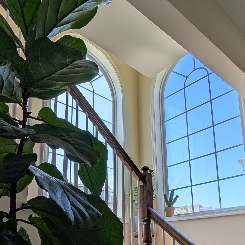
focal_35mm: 30
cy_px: 201
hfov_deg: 53.9
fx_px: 240
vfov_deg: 50.3
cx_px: 109
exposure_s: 1/643
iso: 47
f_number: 1.7
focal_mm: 2.02
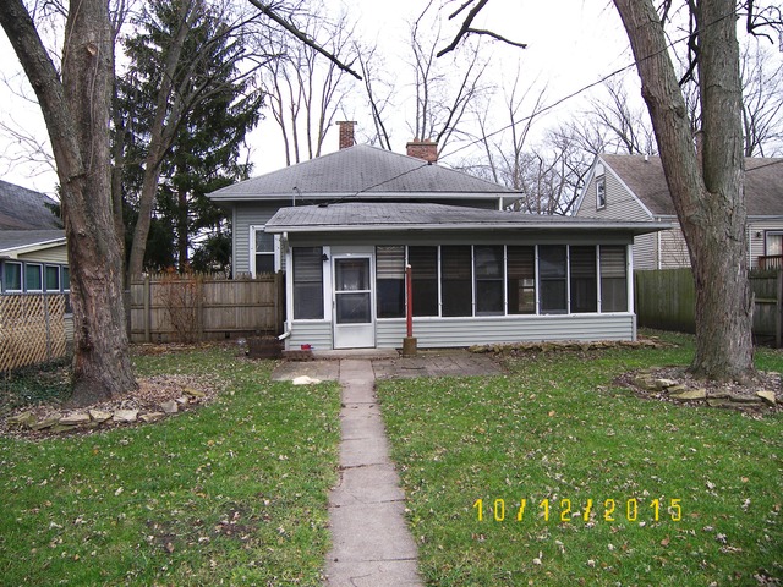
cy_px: 294
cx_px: 392
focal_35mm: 24
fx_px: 543
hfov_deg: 71.6
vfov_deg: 56.8
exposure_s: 1/60
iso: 50
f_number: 2.8
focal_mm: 5
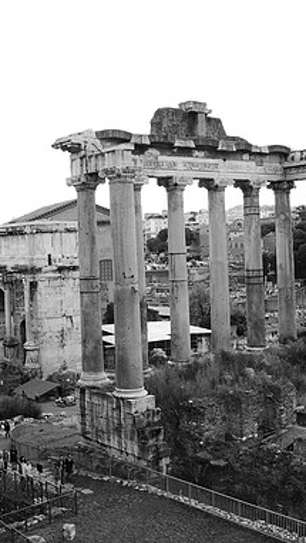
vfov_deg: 47.4
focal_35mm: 43
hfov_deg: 27.4
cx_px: 80
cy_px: 270
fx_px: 620
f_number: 5.6
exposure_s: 1/60
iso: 200
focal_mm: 18
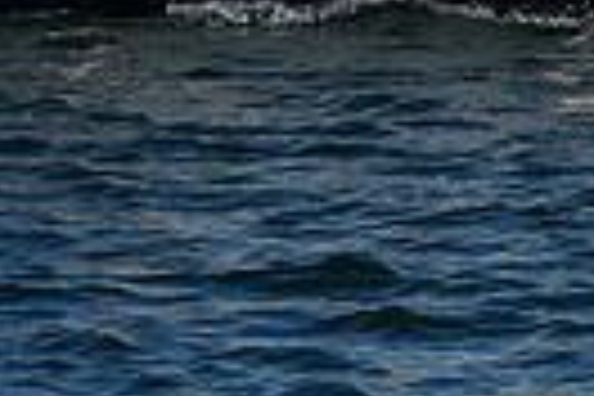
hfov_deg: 4.2
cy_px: -358
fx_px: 8150
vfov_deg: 2.8
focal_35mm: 494
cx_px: 364
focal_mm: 75
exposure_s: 1/500
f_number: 8
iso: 100
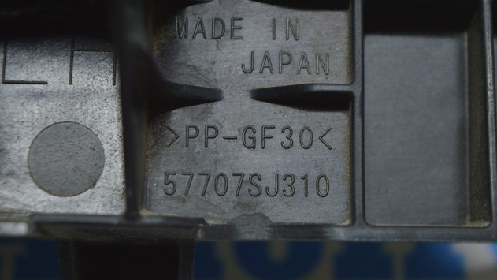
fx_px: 1154
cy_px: 148
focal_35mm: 88
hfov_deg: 24.3
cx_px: 247
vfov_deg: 13.8
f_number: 5.6
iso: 400
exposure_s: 1/40
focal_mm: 55
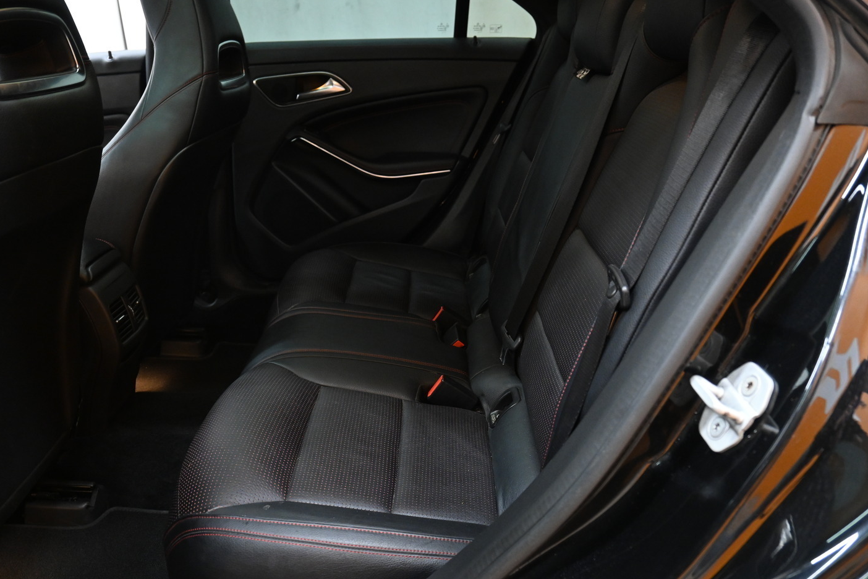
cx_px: 449
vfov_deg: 43.1
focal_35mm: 30
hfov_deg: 61.4
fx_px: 730
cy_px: 326
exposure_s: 1/30
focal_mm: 17.5
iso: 1800
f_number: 3.5
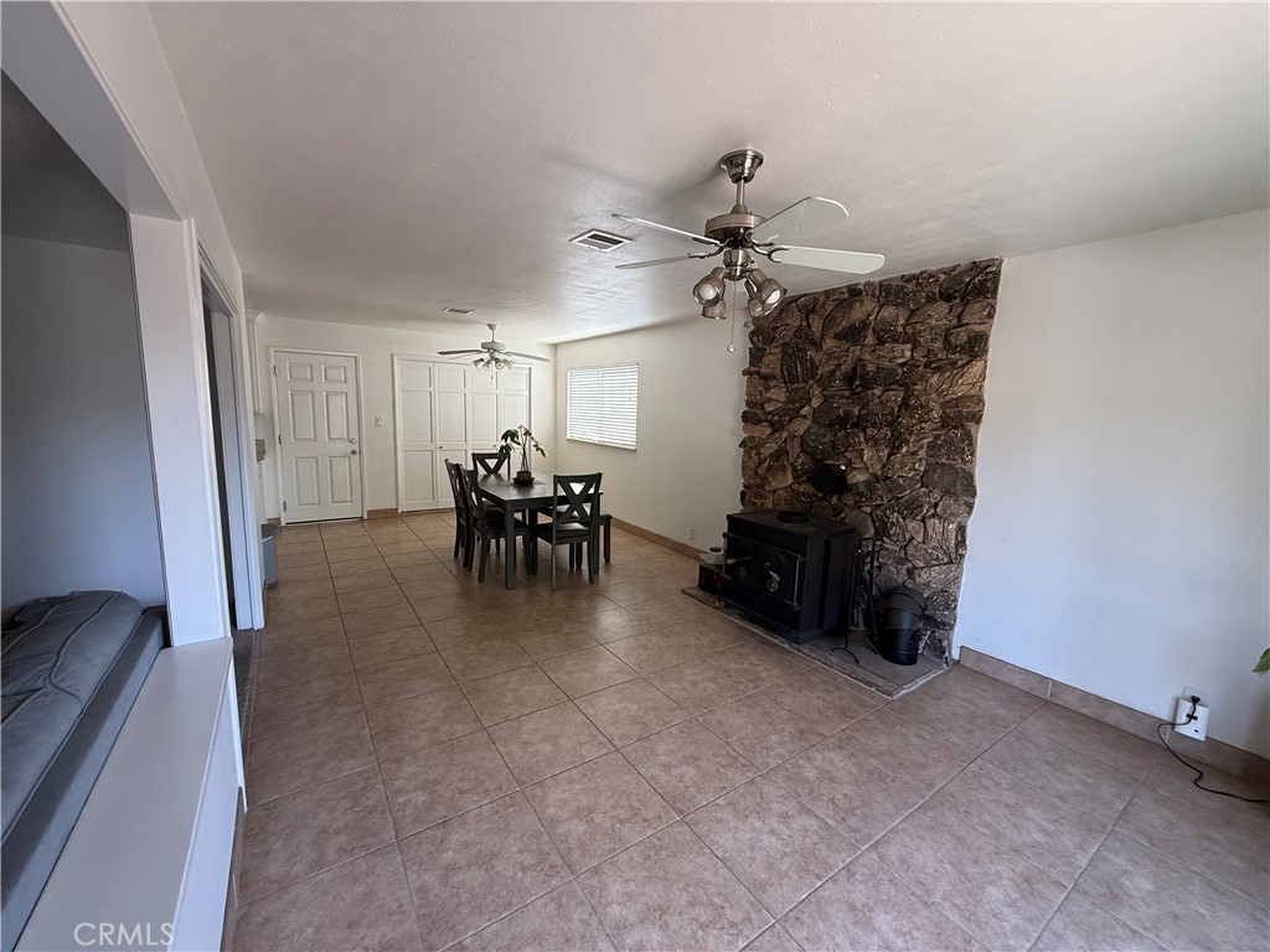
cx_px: 635
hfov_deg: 102.1
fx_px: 514
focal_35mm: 14
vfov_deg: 85.7
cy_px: 476
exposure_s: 1/99
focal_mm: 2.22
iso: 160
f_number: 2.2
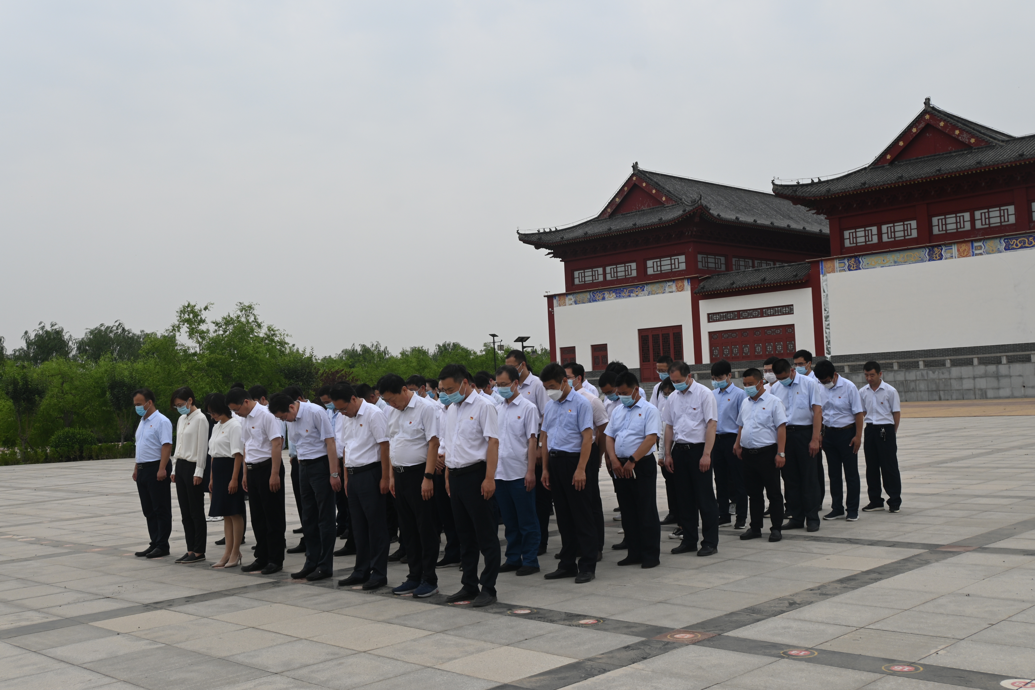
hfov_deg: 51.3
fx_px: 1078
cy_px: 345
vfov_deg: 35.5
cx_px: 518
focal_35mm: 38
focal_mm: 25
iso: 100
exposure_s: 1/400
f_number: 7.1
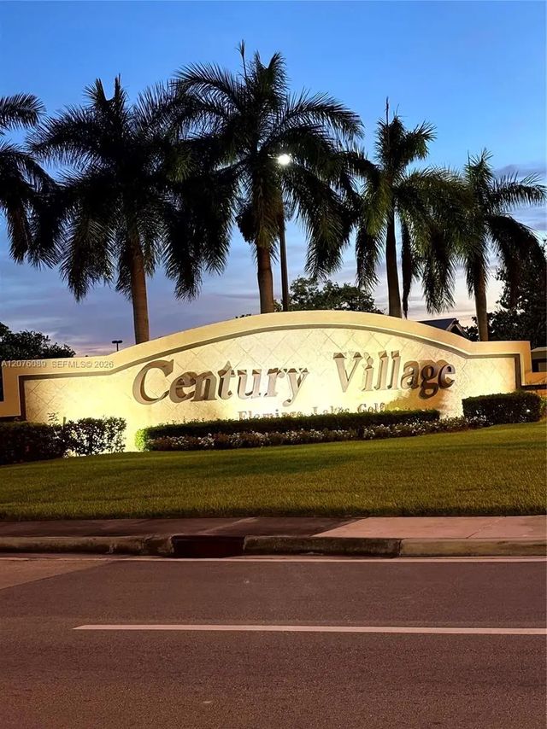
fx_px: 1096
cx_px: 274
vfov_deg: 36.8
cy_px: 364
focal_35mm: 52
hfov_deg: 28.0
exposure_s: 1/30
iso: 250
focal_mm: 5.96
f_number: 1.6
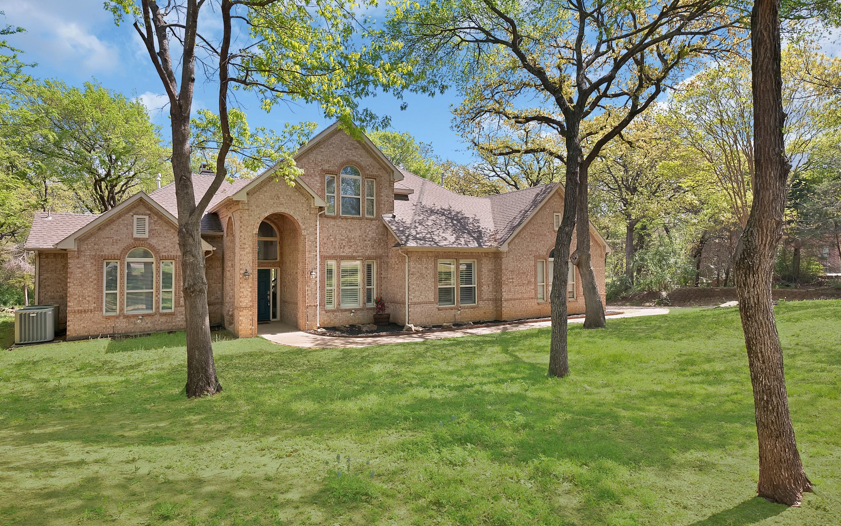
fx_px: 458
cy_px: 251
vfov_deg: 59.6
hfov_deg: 85.0
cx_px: 409
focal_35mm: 20
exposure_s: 1/640
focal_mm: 19
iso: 640
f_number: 4.5
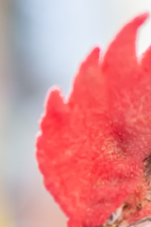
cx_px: 202
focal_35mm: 242
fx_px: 1525
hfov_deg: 5.6
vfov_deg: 8.5
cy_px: 244
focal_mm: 50
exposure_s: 1/160
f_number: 1.8
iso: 800
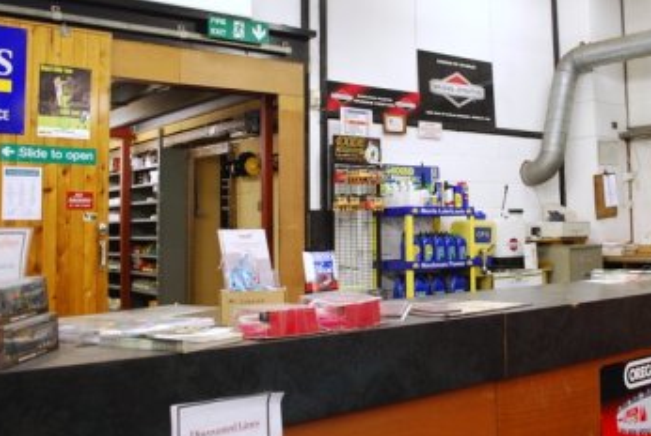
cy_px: 170
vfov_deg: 33.4
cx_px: 410
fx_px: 725
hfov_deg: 47.9
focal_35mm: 40
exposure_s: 1/3
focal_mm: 18
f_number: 4
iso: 100
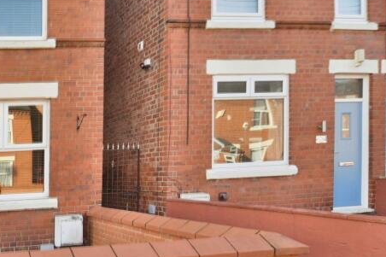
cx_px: -47
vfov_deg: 38.9
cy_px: 128
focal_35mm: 34
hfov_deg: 42.6
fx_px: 364
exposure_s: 1/80
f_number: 4.5
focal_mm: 10
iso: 100
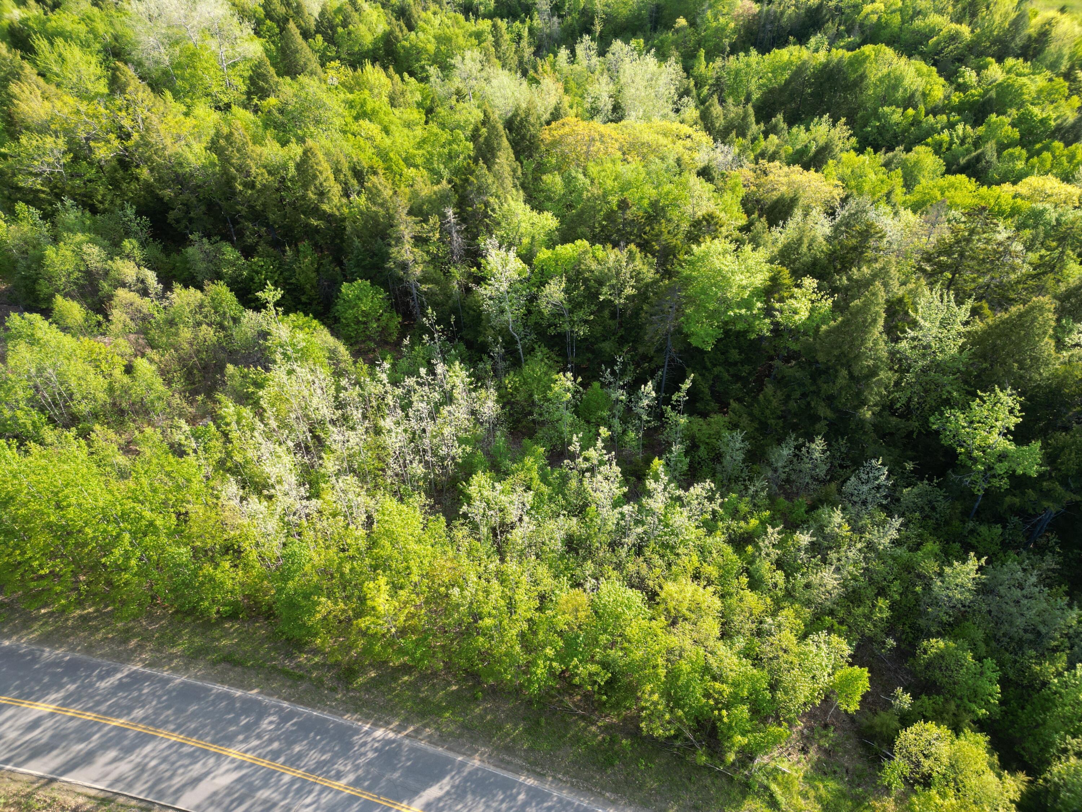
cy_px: 406
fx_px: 750
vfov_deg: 56.8
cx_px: 541
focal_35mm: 24
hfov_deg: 71.6
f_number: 1.7
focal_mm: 6.72
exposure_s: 1/640
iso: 100
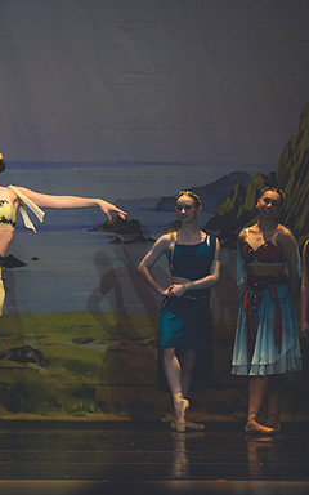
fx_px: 4810
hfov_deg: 3.7
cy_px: 248
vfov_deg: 5.9
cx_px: -8
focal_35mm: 357
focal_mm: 155
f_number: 2.8
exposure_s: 1/500
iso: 560
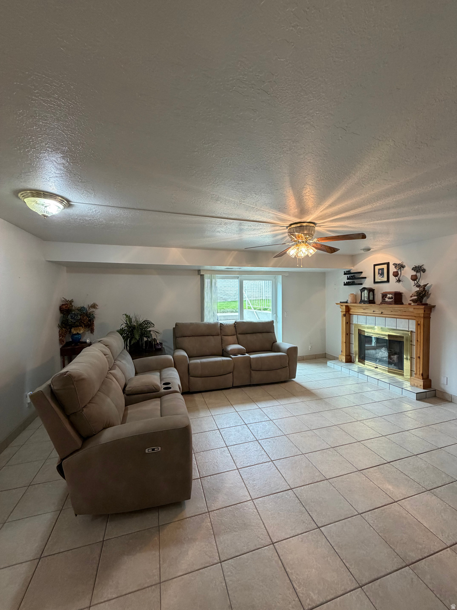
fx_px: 246
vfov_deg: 102.1
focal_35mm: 14
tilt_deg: -1.9
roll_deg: +0.1
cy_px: 305
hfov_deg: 85.7
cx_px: 228
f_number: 2.2
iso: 250
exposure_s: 1/120
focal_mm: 2.22
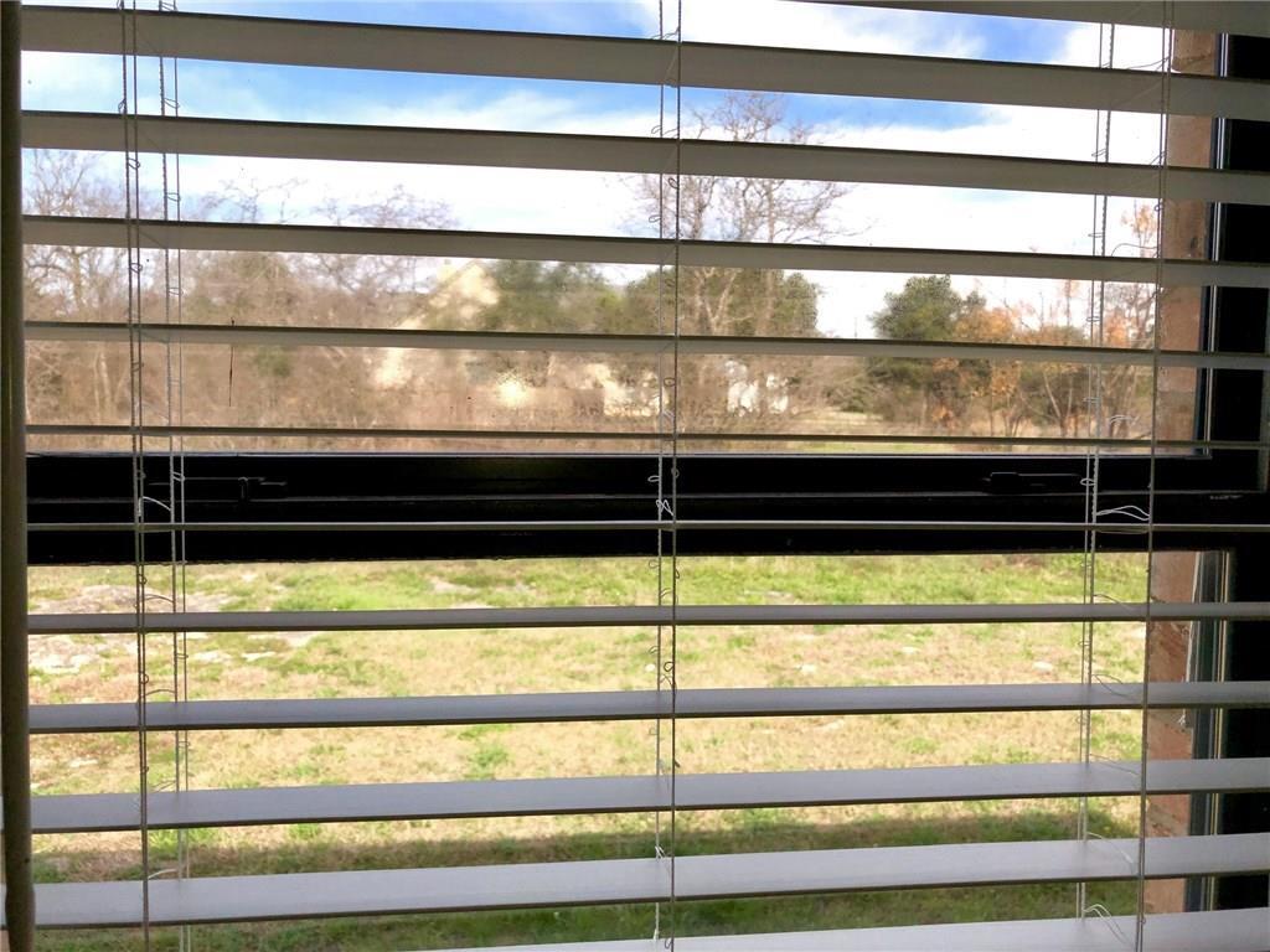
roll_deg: +0.4
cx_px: 635
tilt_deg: -6.0
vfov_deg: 49.7
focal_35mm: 28
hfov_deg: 63.4
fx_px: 1027
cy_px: 476
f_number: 1.8
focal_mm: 4
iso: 20
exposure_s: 1/3247
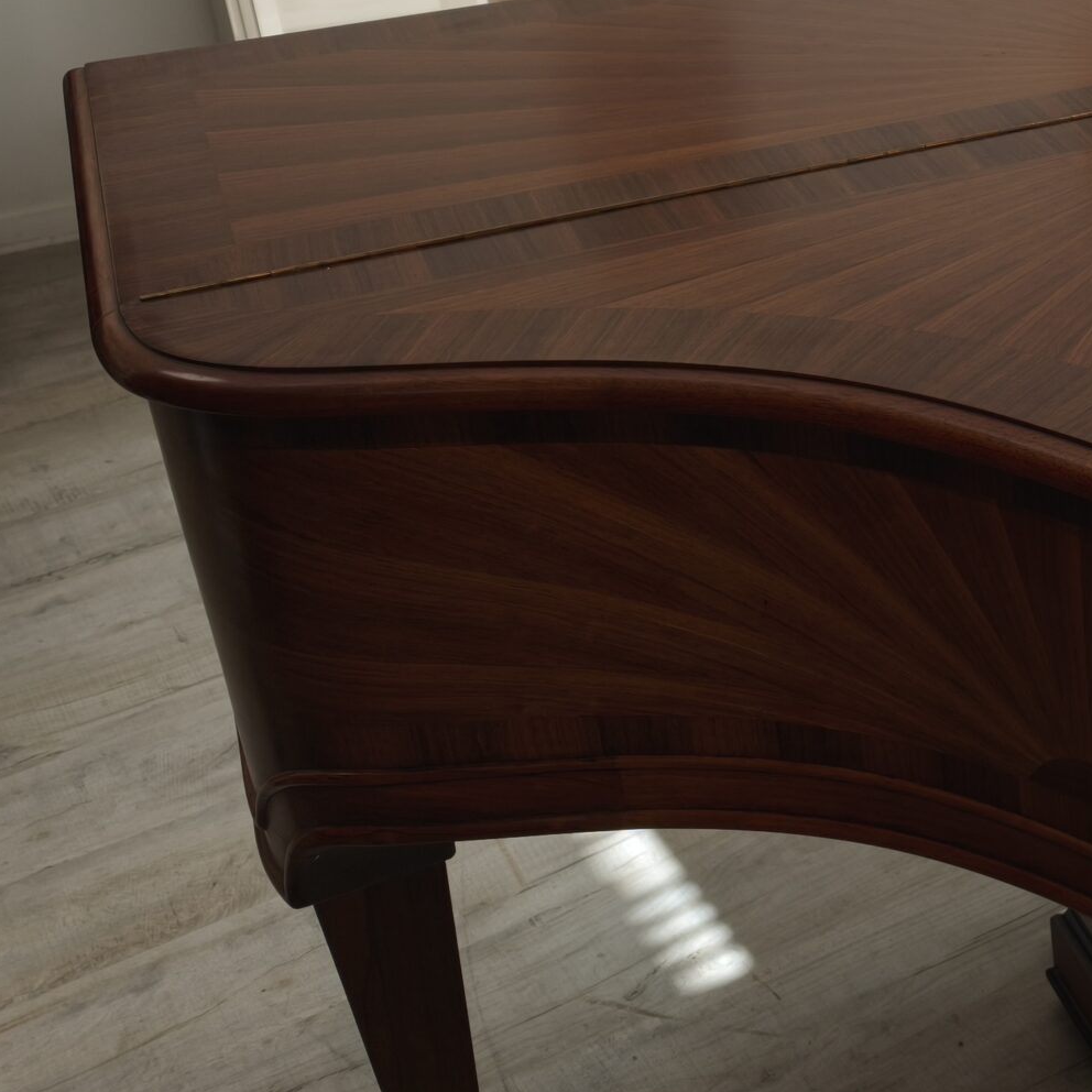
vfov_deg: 28.6
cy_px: 248
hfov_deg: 25.0
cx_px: 1438
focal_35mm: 59
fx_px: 2106
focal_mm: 6.45
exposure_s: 1/150
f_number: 1.62
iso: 50
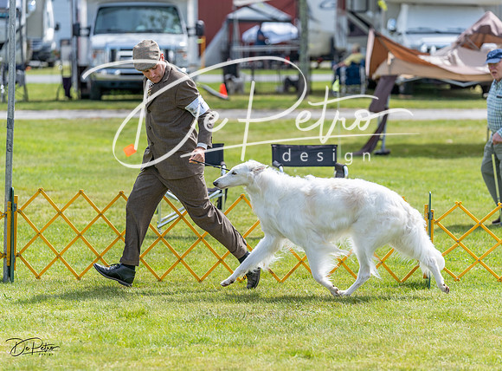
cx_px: 263
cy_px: 185
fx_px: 2325
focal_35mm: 161
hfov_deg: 12.3
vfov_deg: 9.1
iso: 100
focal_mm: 148
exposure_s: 1/1000
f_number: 3.5
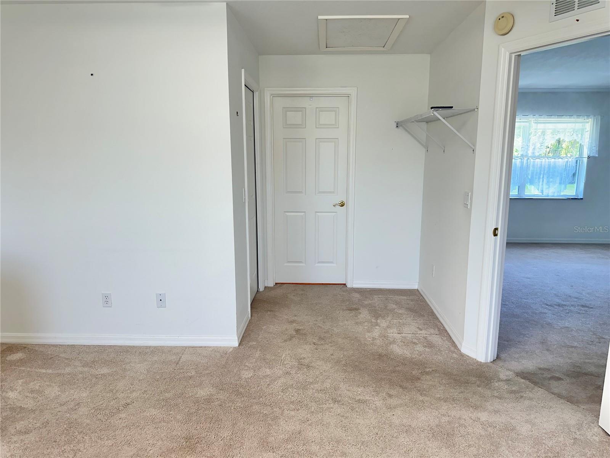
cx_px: 305
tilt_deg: -9.8
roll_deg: -0.6
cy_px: 229
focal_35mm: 24
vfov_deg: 56.8
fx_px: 423
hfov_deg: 71.6
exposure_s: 1/120
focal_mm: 6.86
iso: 125
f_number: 1.78
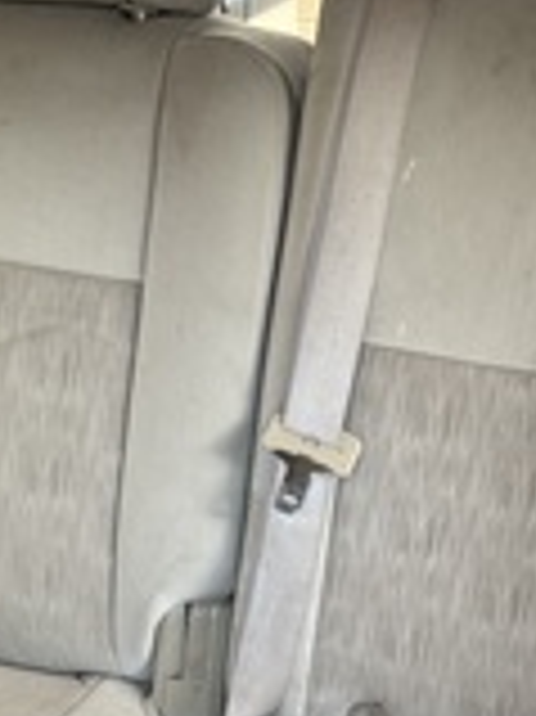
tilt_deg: -32.6
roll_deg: +1.4
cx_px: 340
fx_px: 1426
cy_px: 646
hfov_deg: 21.2
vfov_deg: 27.2
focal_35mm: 69
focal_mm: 6.76
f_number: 1.78
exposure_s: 1/121
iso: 125
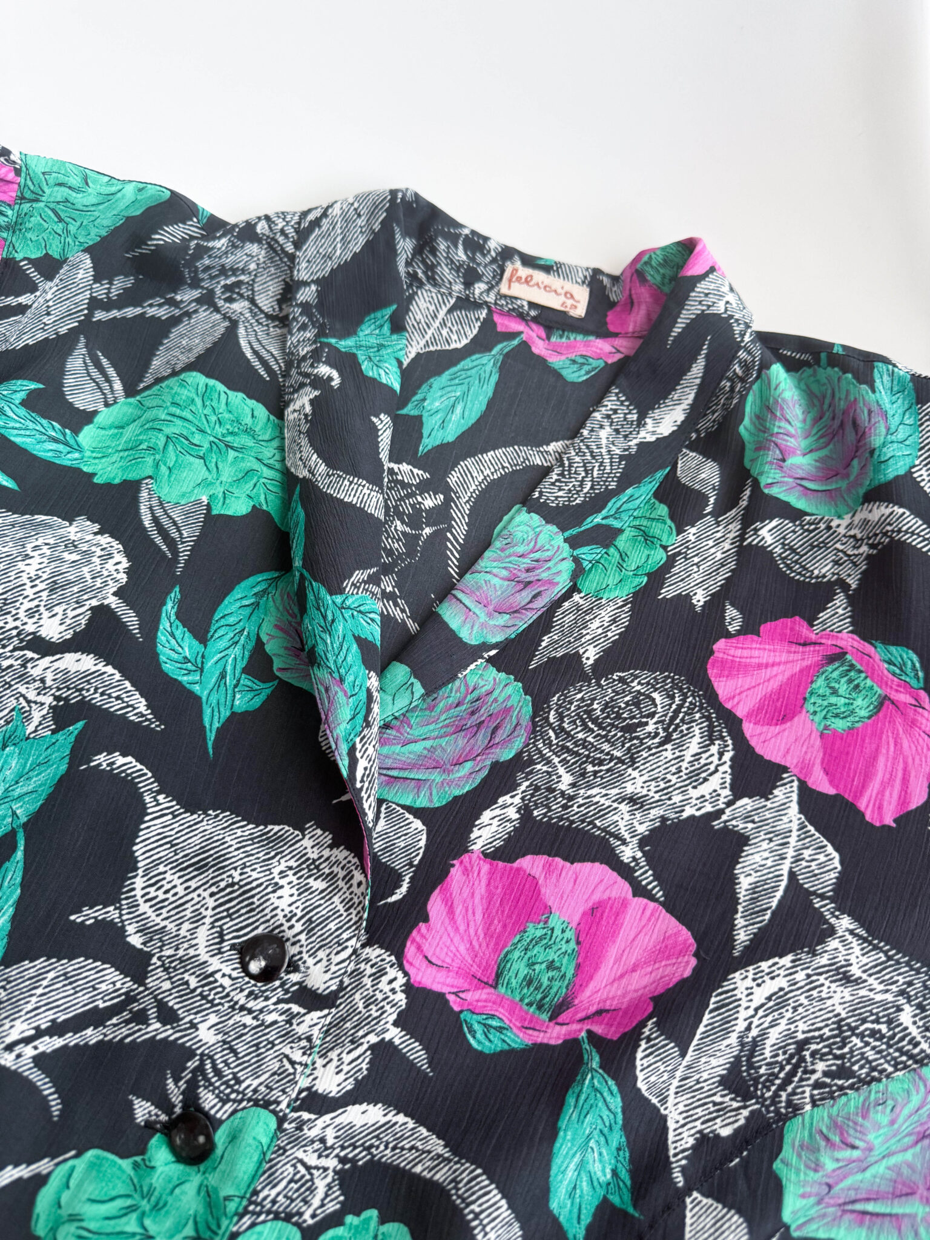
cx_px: 465
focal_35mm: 24
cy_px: 620
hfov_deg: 56.8
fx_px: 860
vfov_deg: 71.6
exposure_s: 1/120
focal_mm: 6.76
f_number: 1.8
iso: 200
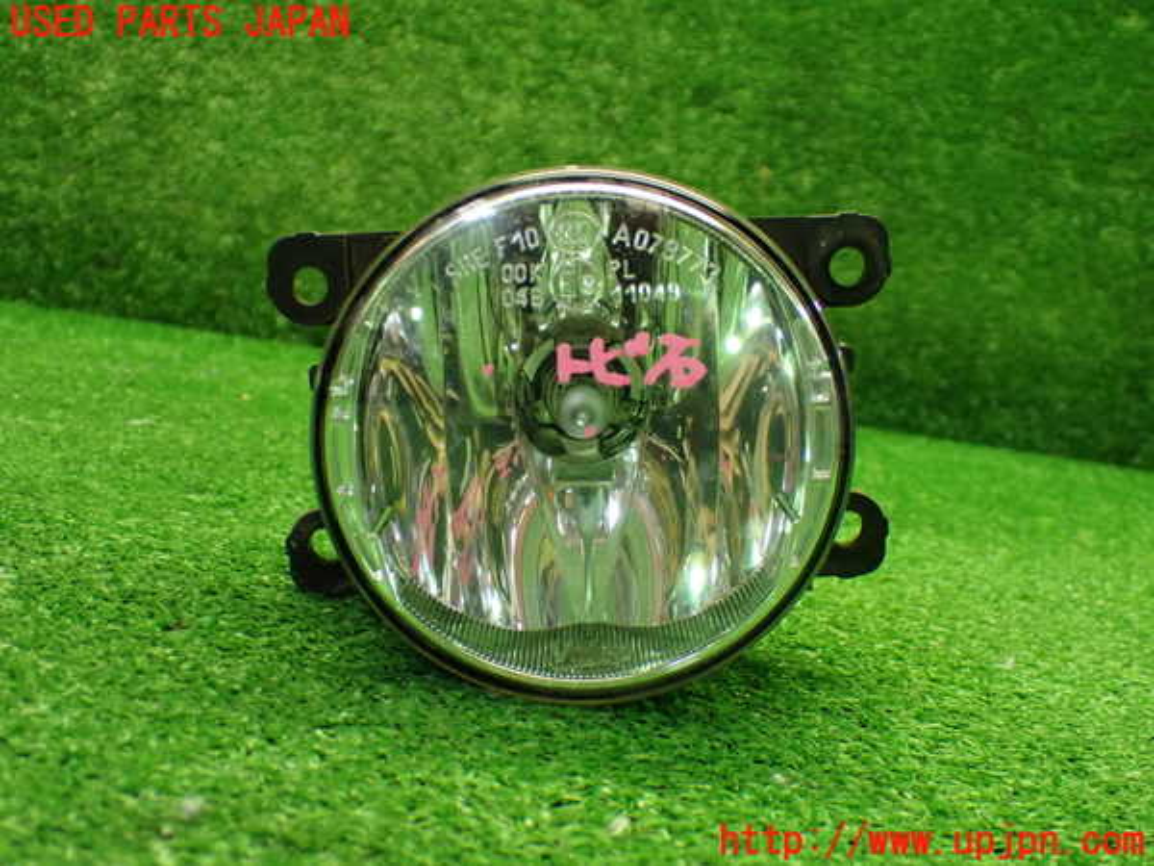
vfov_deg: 35.1
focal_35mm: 41
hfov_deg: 45.8
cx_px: 577
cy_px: 433
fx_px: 1367
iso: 800
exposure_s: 1/100
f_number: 2.8
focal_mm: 7.31
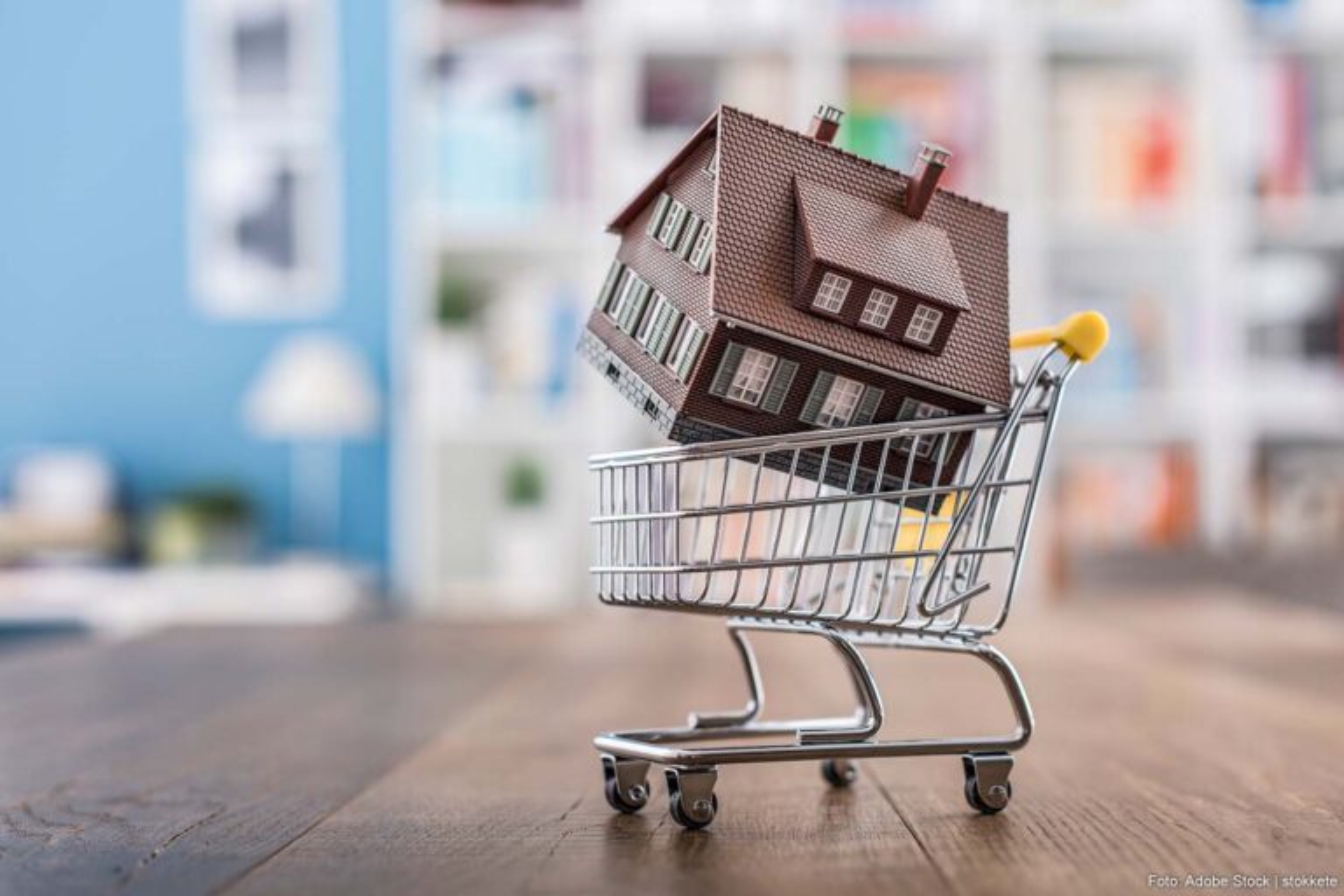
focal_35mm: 50
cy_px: 448
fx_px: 1867
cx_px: 672
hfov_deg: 39.6
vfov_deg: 27.0
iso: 100
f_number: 3.2
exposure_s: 1/125
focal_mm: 50
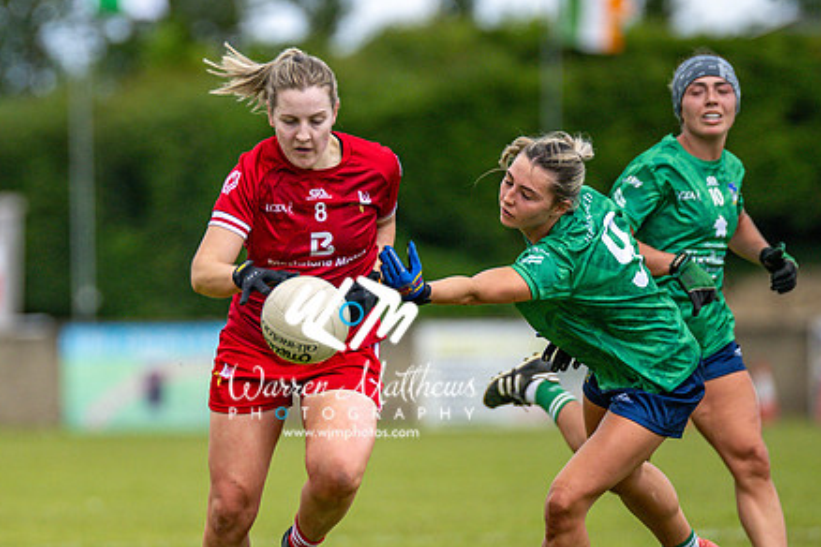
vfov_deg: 2.4
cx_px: 105
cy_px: 355
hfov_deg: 3.6
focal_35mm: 577
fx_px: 13158
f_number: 2.8
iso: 400
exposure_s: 1/6400
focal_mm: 300
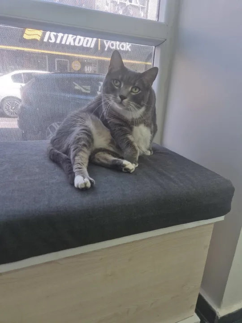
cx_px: 121
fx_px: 214
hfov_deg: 58.9
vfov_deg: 73.9
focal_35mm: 23
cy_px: 162
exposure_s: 1/100
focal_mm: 5.4
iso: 100
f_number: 1.8
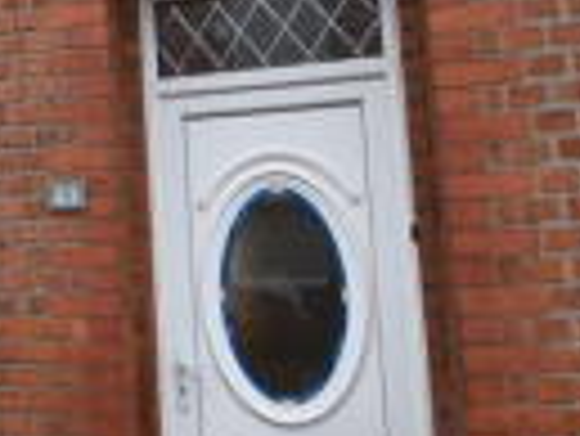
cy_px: 133
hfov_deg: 30.6
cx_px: -117
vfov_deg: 27.3
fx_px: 889
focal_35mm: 53
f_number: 3.5
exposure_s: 1/25
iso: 100
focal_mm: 10
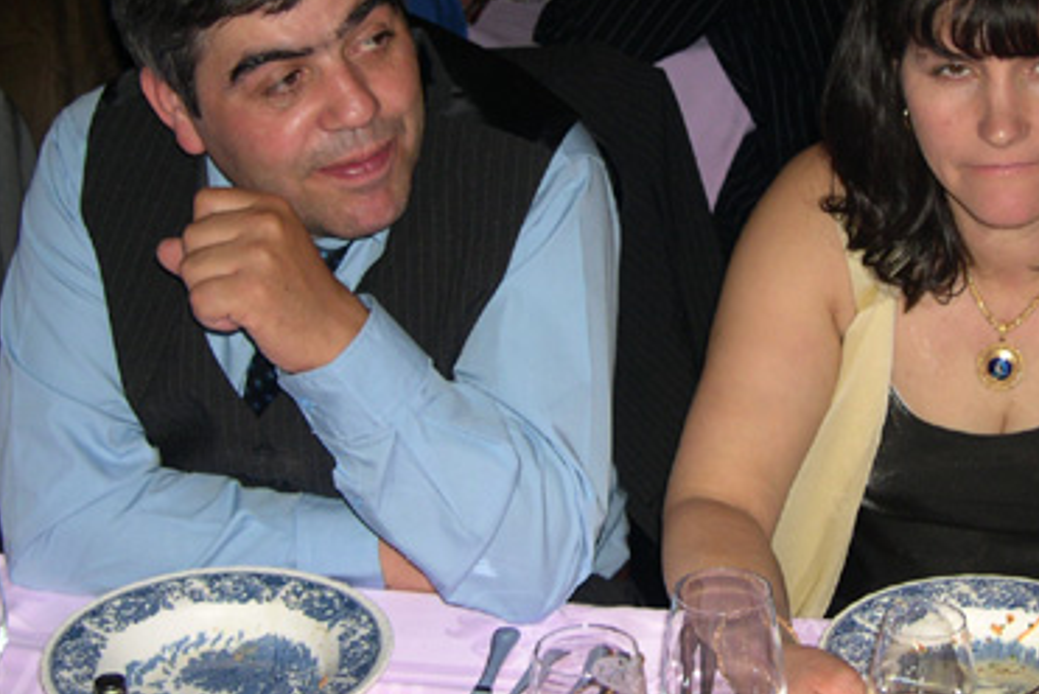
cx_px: 630
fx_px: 2282
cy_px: 204
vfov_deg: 17.2
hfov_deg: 25.6
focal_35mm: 79
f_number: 3.1
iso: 100
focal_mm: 10.1
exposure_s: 1/60
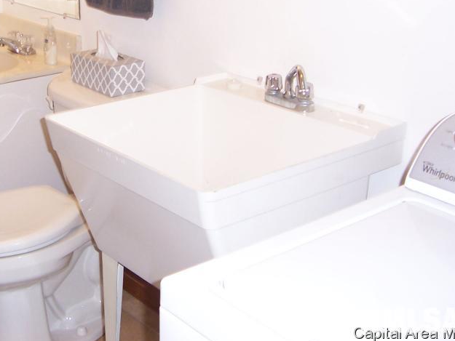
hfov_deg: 31.9
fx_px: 776
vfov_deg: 24.4
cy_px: 65
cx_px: 99
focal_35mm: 59
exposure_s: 1/60
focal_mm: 6
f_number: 3
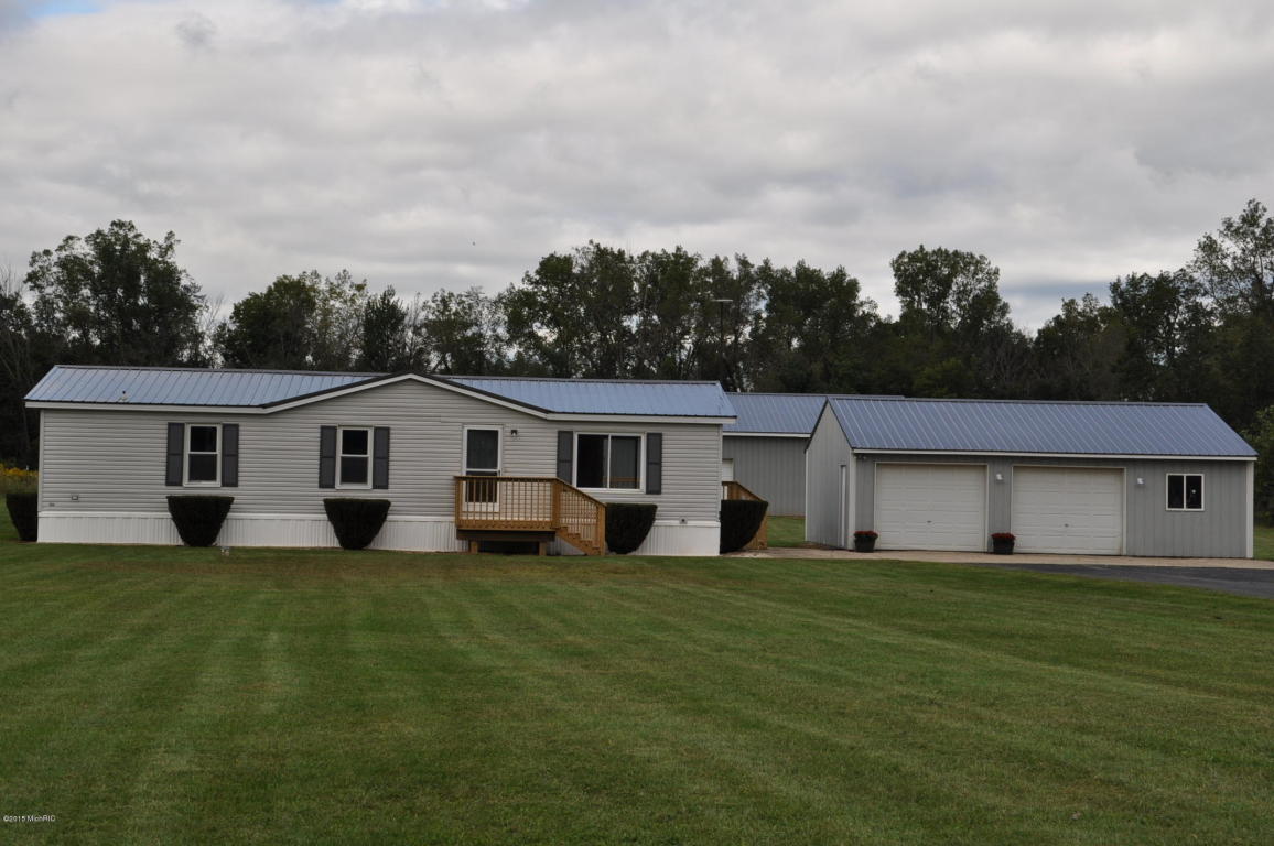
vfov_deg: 19.7
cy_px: 423
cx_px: 637
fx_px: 2439
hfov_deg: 29.3
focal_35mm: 69
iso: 200
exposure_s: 1/200
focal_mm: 46
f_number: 13
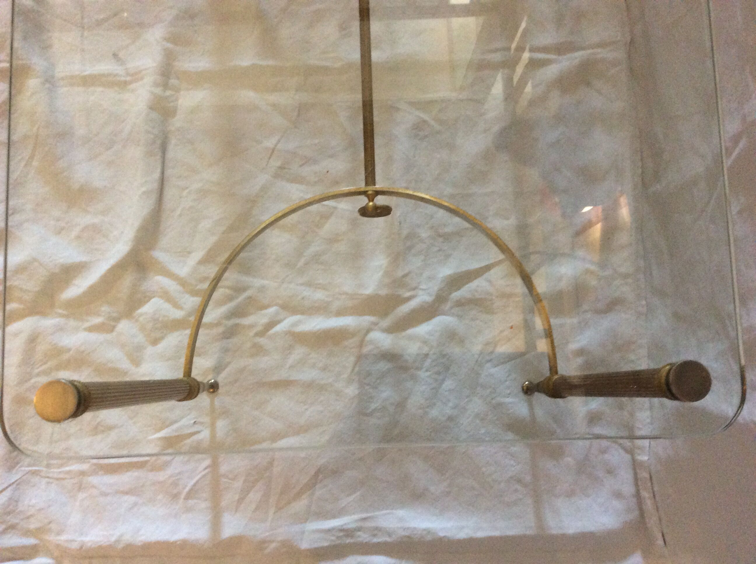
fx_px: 698
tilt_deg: -84.1
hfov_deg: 56.9
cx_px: 378
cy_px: 282
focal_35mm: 32
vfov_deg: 44.1
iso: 250
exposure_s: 1/25
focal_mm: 3.3
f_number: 2.4
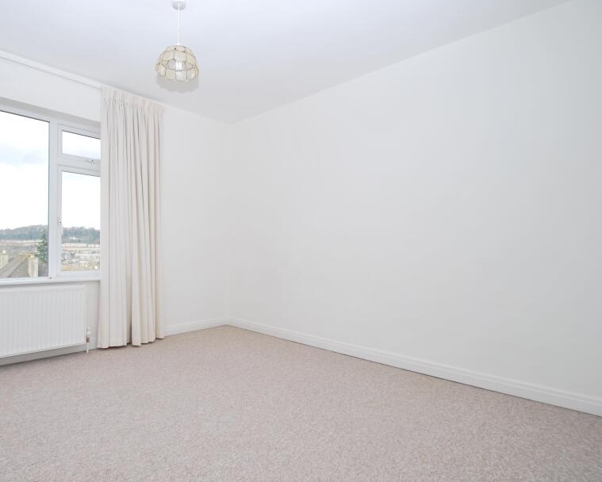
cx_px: 203
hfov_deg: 80.6
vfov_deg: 70.9
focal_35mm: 19
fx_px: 339
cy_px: 241
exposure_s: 1/125
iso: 125
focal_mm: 10
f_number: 5.6
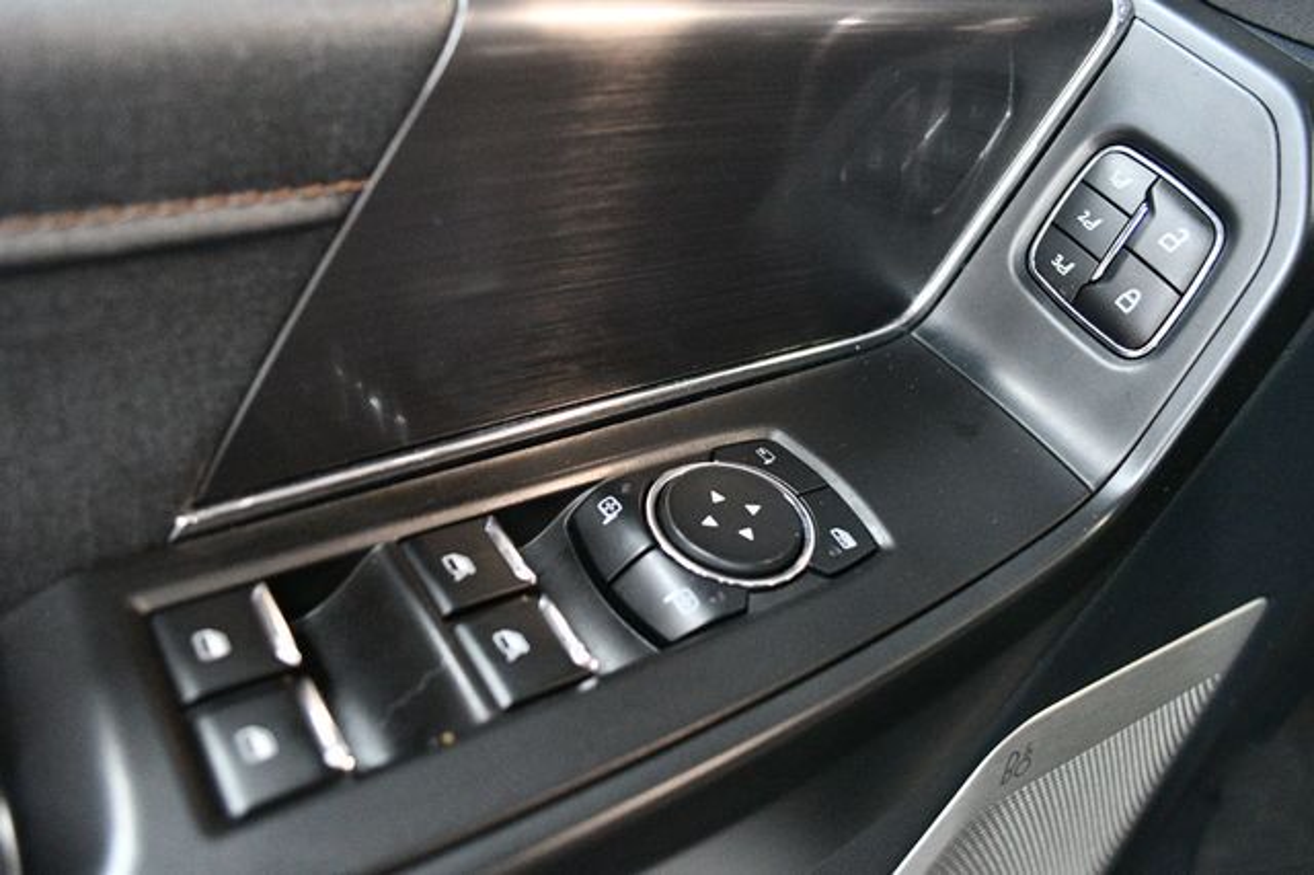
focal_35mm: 30
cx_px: 657
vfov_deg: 43.6
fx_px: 1094
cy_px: 438
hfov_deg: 62.0
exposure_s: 1/60
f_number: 3.8
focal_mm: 20
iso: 6400
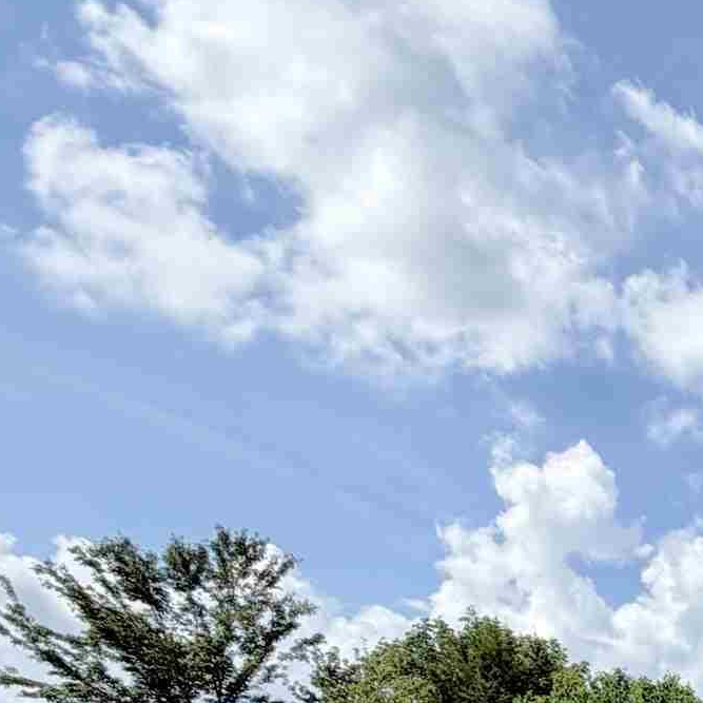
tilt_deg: -2.2
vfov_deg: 24.1
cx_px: 1305
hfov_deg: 20.2
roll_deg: -0.8
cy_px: 1033
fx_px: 1310
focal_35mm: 57
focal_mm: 2.22
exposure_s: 1/1033
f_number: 2.2
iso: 20
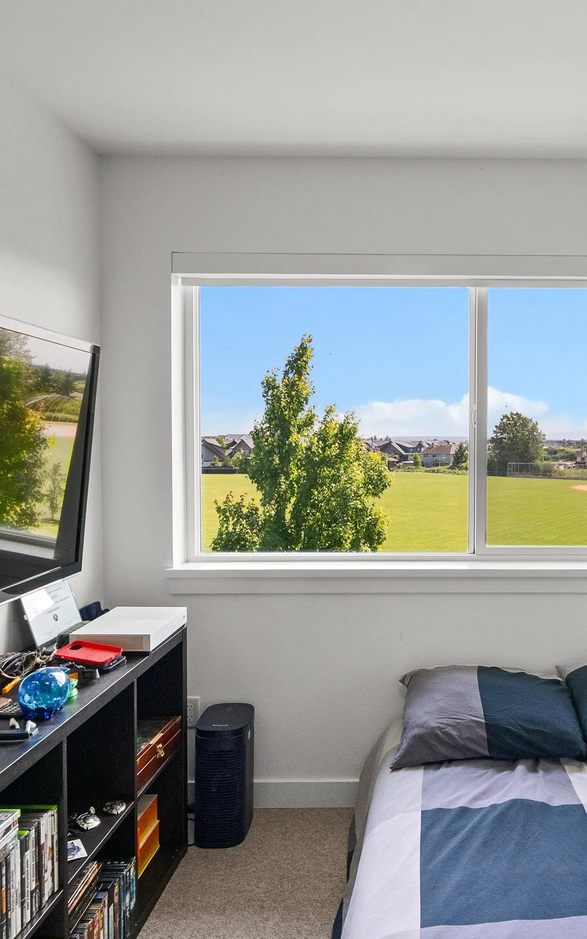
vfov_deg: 72.5
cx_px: 432
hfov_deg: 47.6
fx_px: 640
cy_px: 467
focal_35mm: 25
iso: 5000
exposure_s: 1/125
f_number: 10
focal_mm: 16
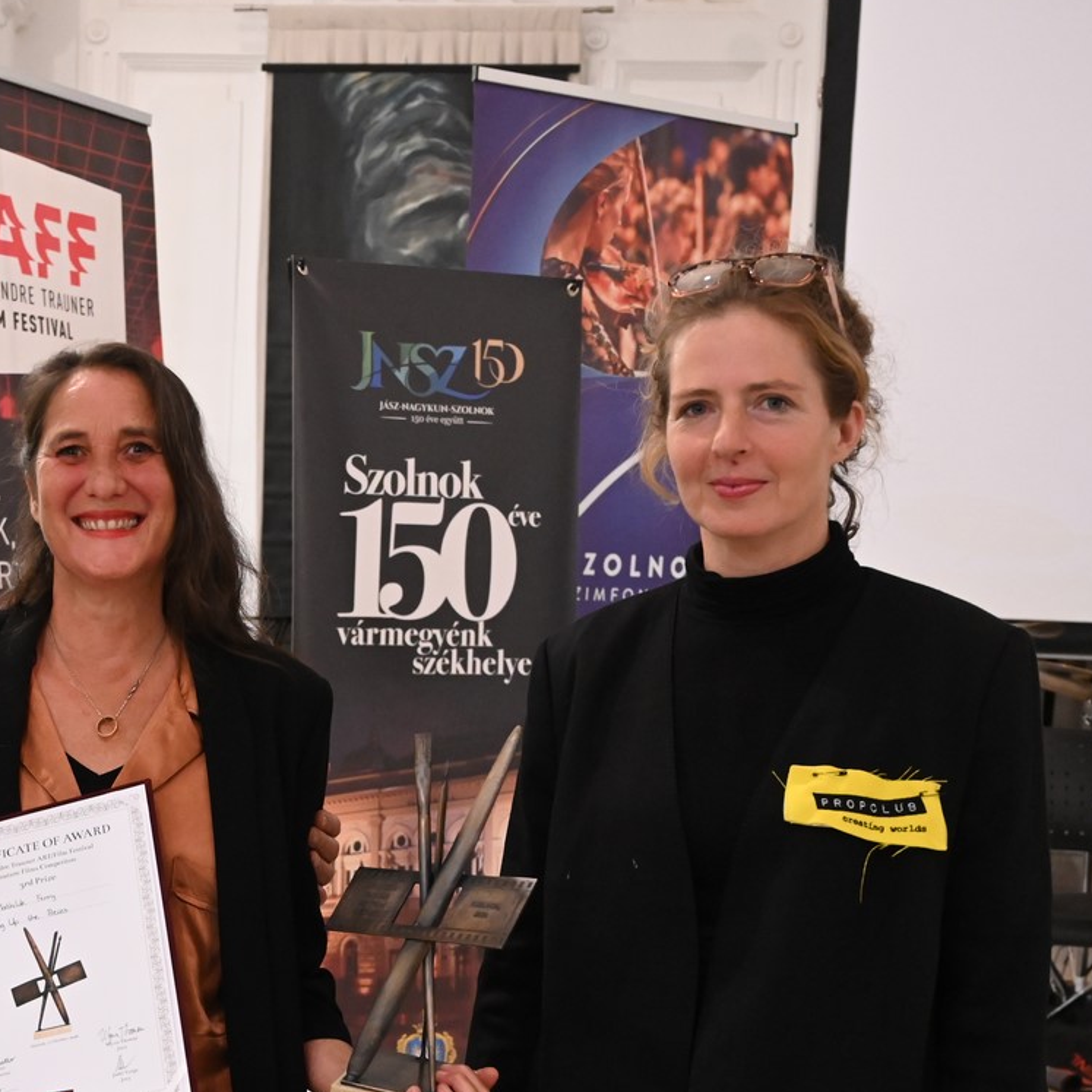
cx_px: 174
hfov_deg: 27.5
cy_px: 735
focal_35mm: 61
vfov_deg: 28.0
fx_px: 2174
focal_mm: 33.5
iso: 6400
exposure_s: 1/125
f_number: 4
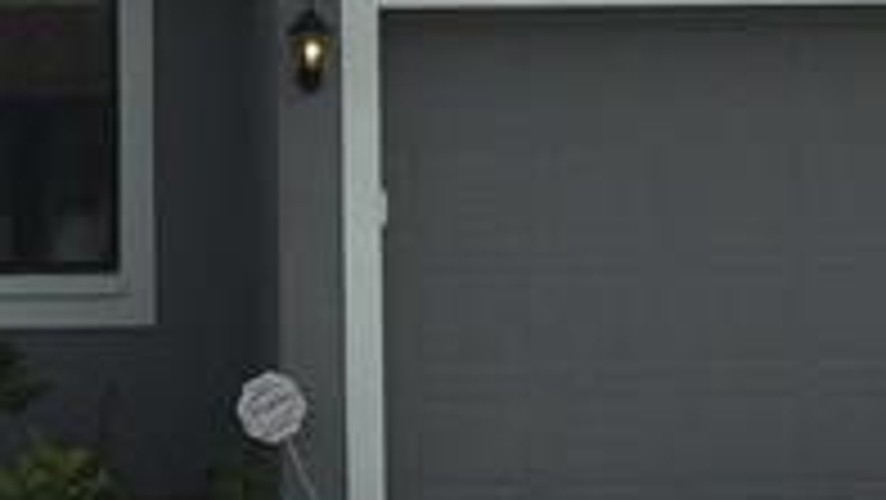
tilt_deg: +4.1
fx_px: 3854
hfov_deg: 13.1
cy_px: -36
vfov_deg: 7.4
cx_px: 207
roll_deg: +0.1
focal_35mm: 164
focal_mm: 4.15
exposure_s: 1/3049
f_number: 2.2
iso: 32
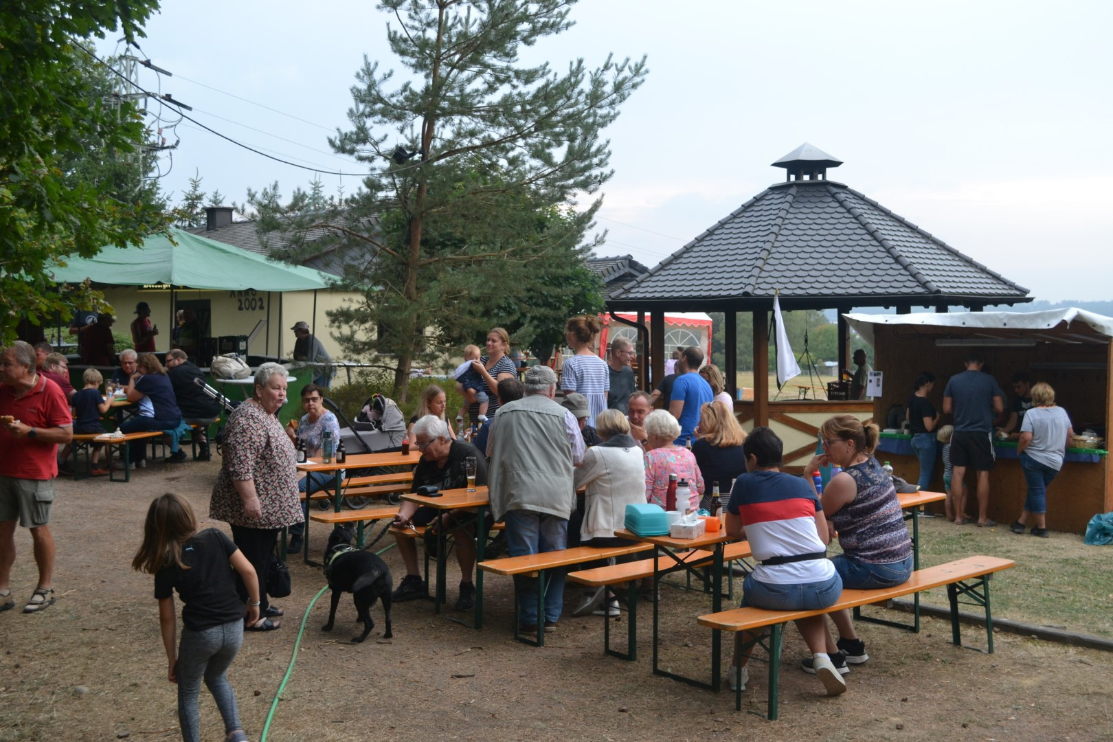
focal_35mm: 39
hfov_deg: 49.6
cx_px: 556
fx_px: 1206
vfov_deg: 34.2
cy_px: 371
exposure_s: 1/125
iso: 360
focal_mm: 26
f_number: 5.6
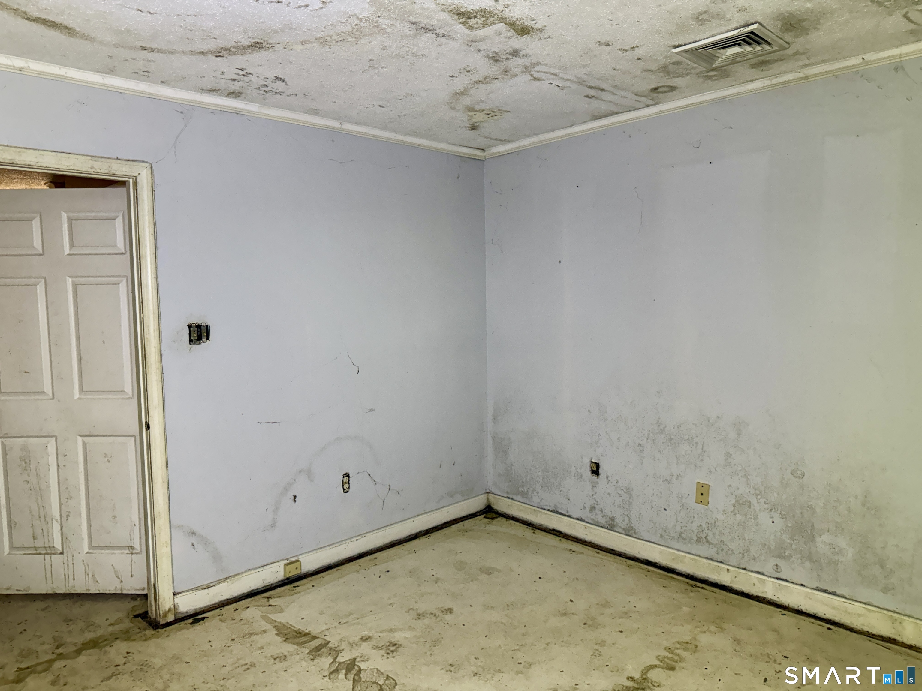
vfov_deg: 56.8
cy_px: 346
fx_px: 639
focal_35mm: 24
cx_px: 461
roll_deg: +0.4
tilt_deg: -5.2
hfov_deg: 71.6
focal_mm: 6.76
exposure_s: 1/60
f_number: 1.78
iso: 400
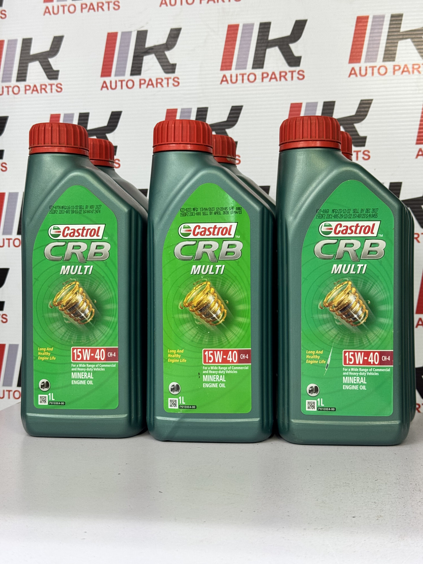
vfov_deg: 39.7
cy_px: 282
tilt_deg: -0.5
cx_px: 212
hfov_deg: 30.3
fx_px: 782
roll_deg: +0.0
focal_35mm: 48
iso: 80
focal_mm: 6.76
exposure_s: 1/50
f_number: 1.78
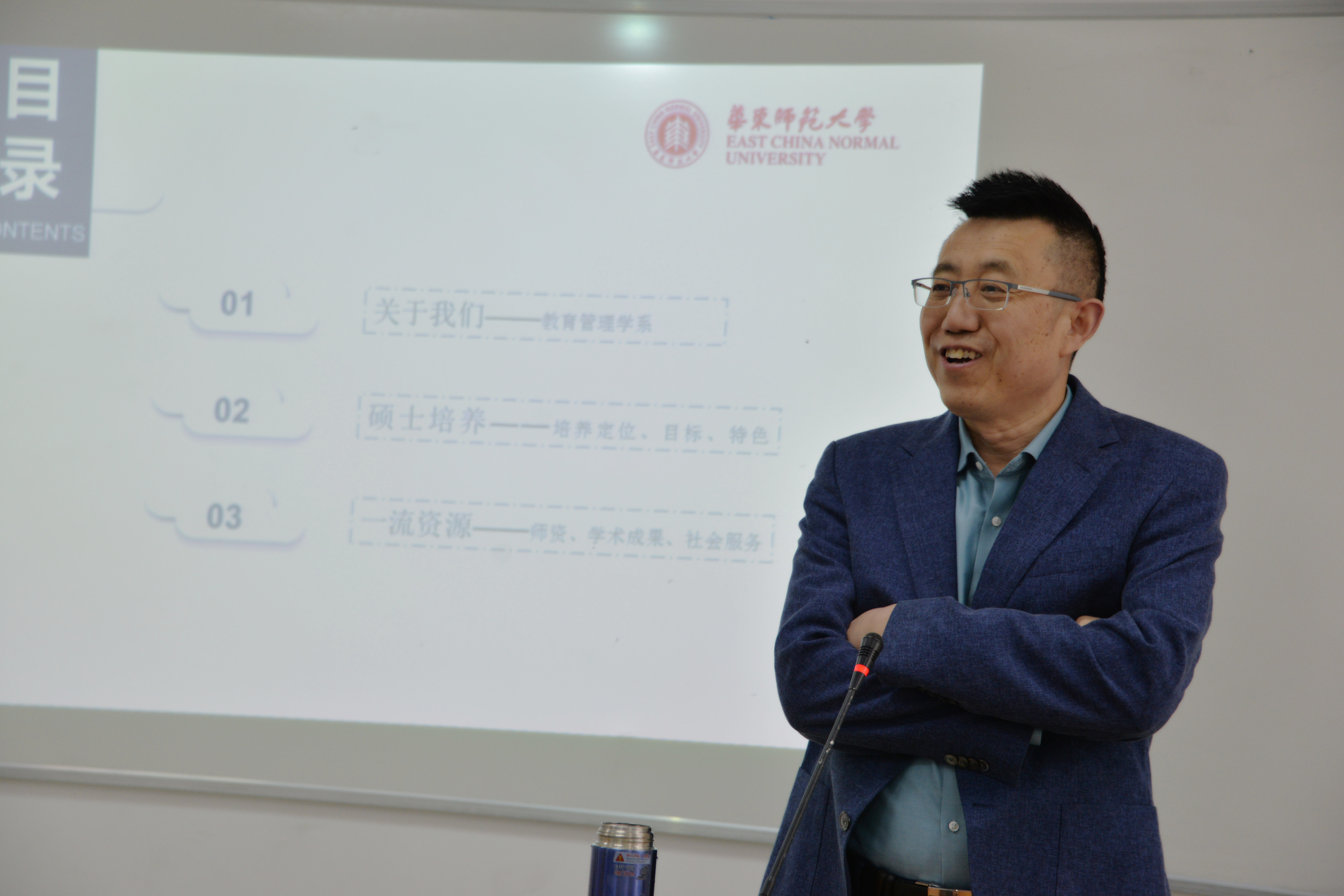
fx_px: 3098
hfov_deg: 24.5
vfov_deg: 16.5
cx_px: 674
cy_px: 445
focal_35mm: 83
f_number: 5
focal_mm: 82
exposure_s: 1/80
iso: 400
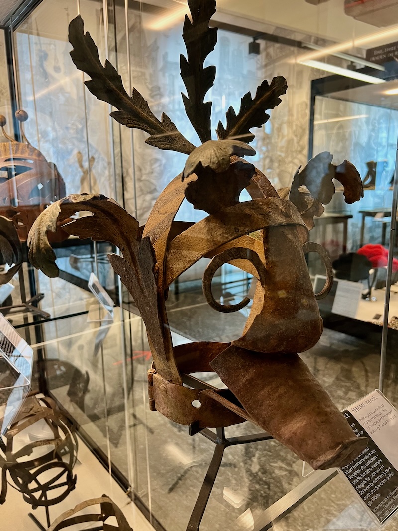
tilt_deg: -10.9
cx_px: 199
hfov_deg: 53.1
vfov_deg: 67.3
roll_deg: +0.6
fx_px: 399
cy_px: 266
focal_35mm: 26
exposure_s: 1/50
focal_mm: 5.7
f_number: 1.5
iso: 200
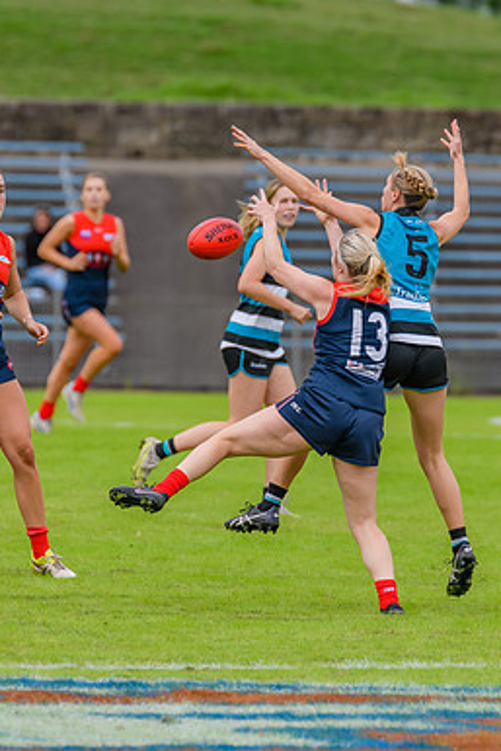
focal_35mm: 694
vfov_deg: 3.0
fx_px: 14473
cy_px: 339
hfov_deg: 2.0
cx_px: 356
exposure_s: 1/1600
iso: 800
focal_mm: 420
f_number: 5.6
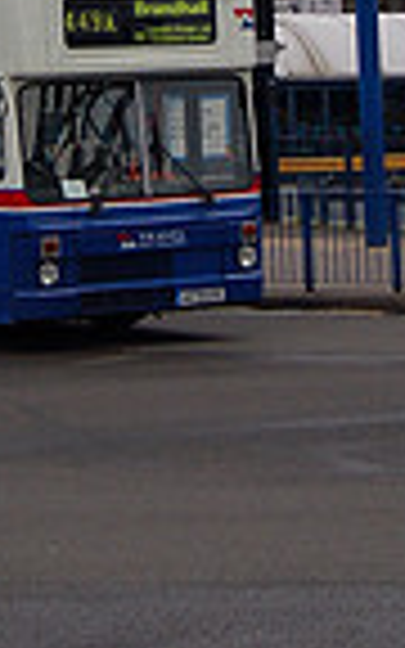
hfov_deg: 8.1
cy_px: -140
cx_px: 104
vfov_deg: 12.6
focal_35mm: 162
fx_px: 2861
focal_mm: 34
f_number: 4.5
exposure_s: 1/1000
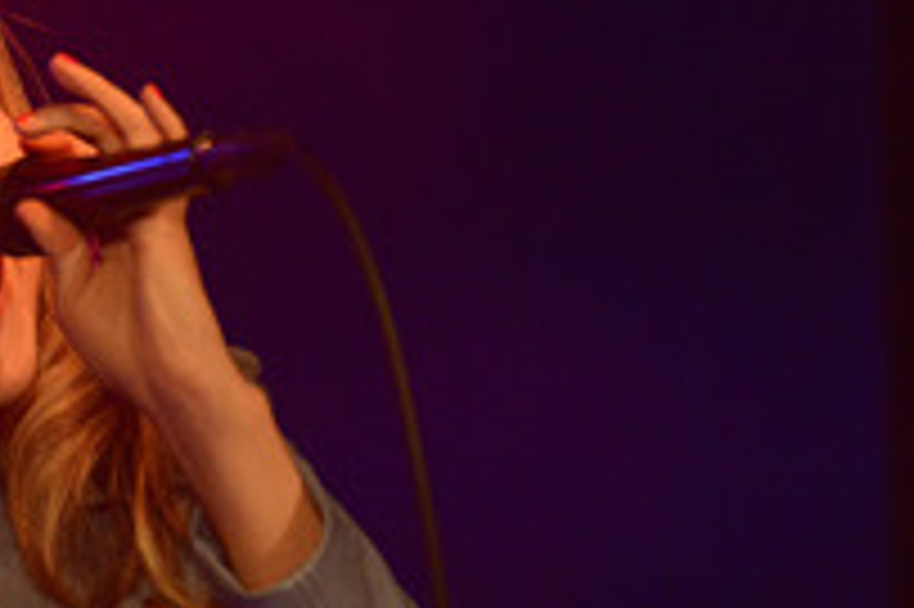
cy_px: 450
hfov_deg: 5.5
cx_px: 43
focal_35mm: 377
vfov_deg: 3.6
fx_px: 9564
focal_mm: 170
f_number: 2.8
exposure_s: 1/250
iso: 8063
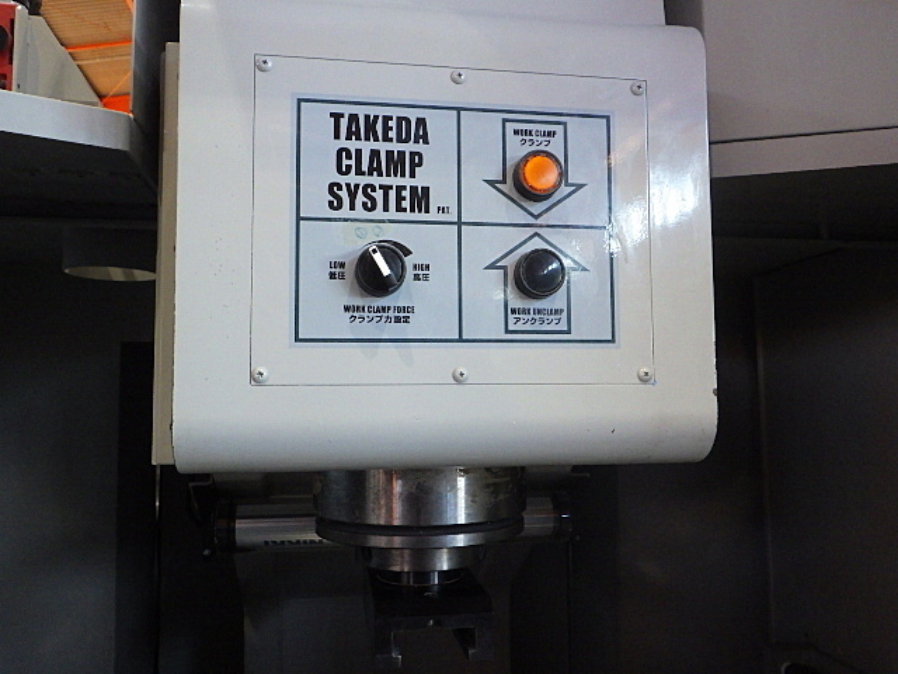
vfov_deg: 49.7
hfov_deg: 63.4
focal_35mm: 28
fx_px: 726
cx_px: 449
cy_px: 337
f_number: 3.5
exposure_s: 1/45
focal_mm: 5
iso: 1000
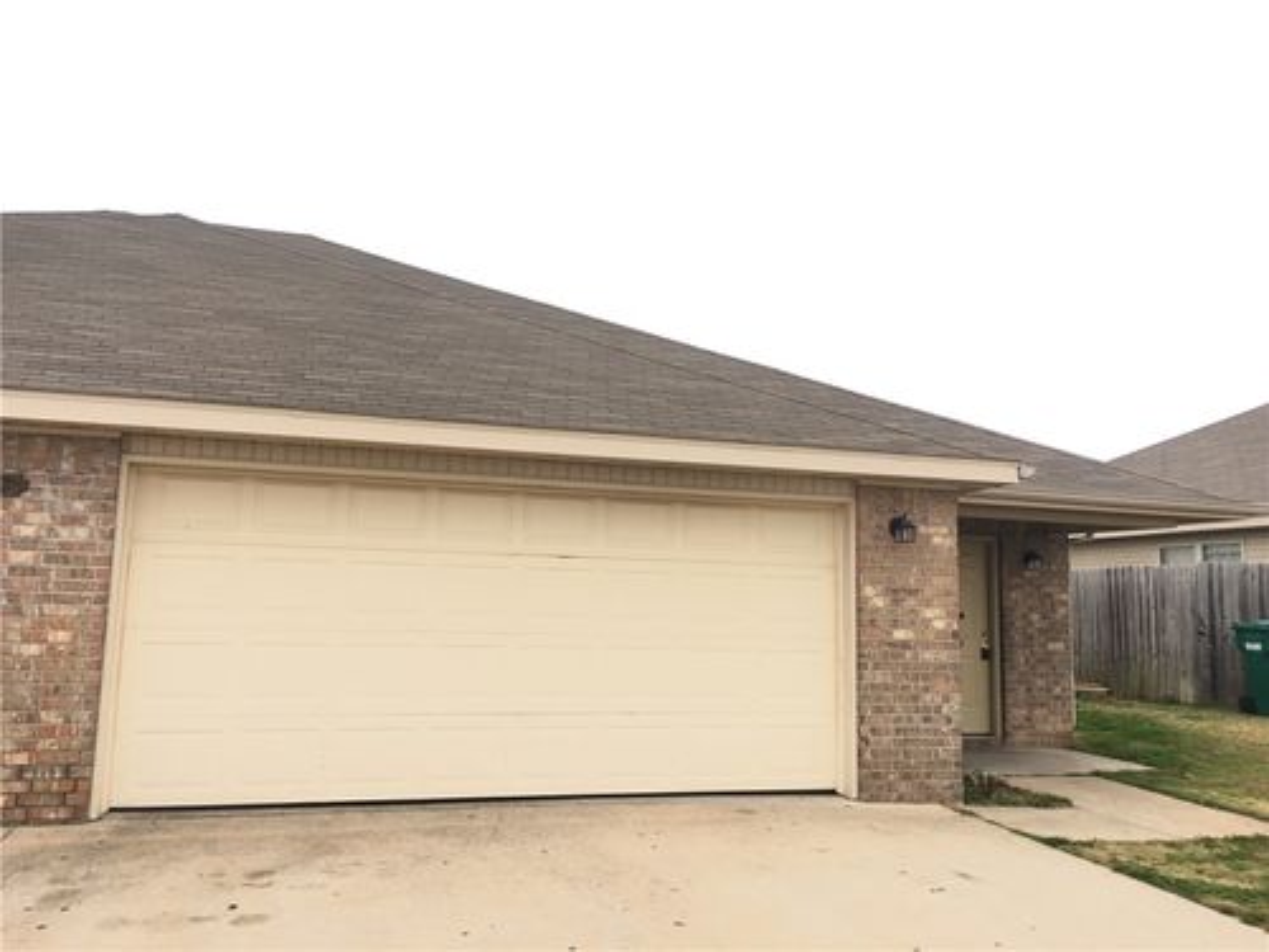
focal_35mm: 29
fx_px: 1063
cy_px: 476
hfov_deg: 61.7
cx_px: 634
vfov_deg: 48.2
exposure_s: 1/120
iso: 25
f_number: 2.2
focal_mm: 4.15
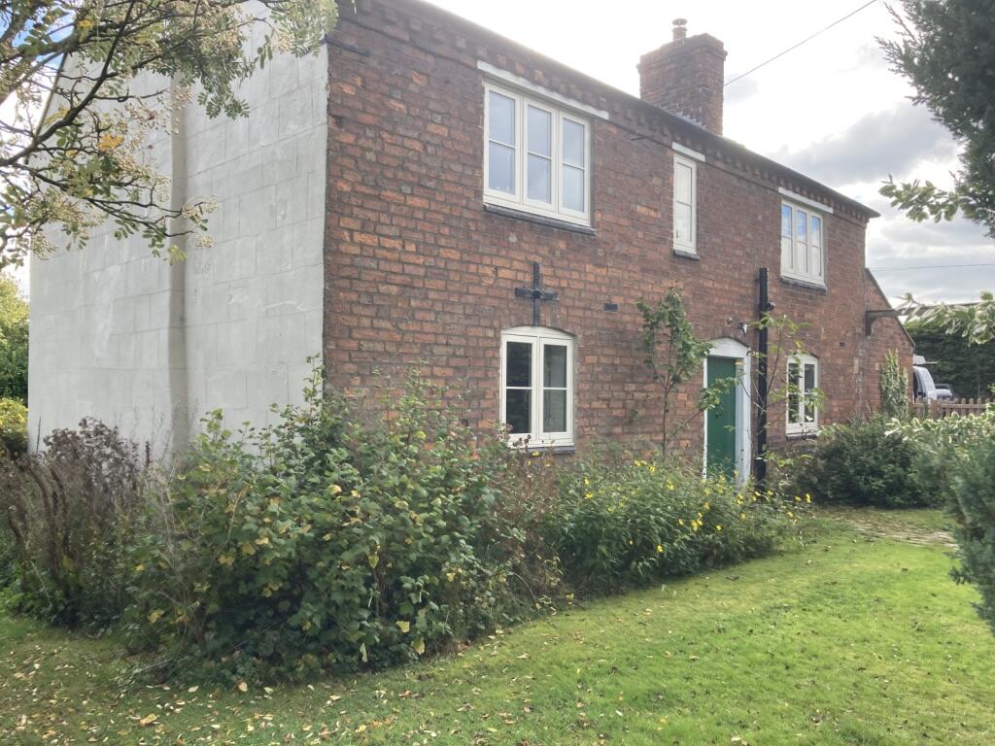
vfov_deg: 49.7
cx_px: 498
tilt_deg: +3.5
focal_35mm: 28
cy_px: 373
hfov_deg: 63.4
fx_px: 805
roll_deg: +0.2
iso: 20
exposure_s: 1/453
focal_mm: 3.99
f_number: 1.8
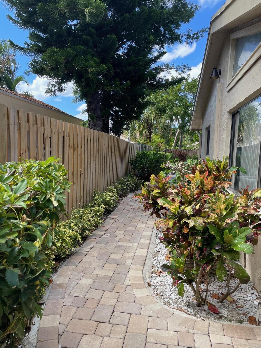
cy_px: 174
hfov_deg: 53.1
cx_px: 130
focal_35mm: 26
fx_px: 261
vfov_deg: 67.3
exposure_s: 1/774
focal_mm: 4.2
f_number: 1.6
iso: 32
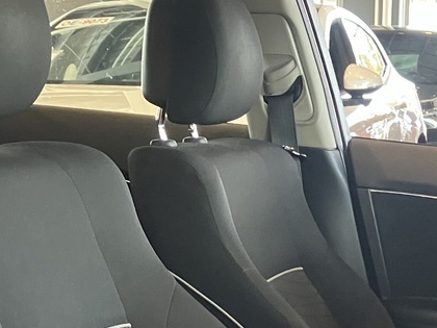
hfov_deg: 20.2
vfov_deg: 14.8
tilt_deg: -14.3
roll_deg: -0.5
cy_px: 403
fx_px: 1212
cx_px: 346
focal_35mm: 96
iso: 250
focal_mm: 3.99
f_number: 1.8
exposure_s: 1/60
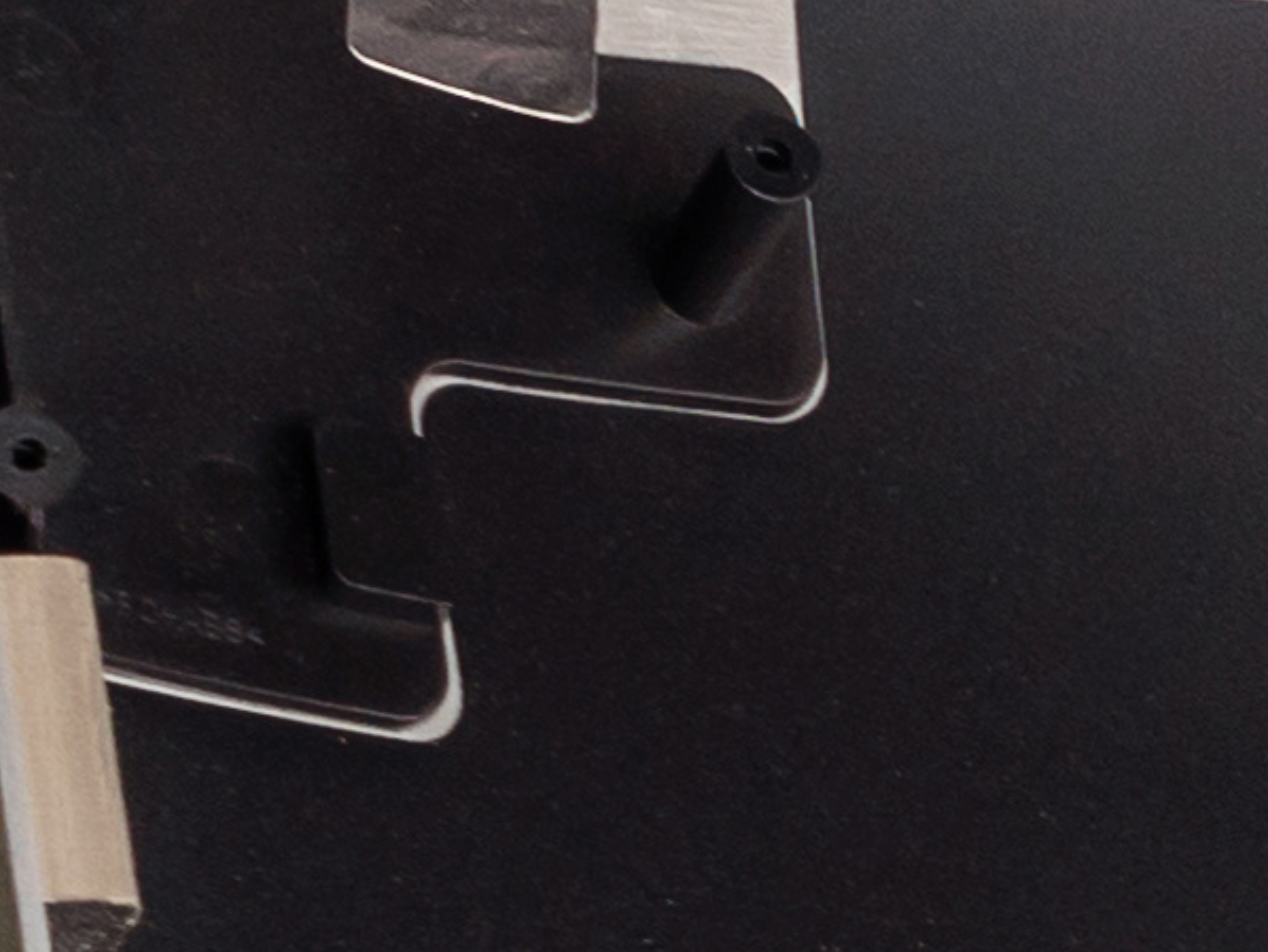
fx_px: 9491
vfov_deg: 5.6
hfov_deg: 7.1
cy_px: 1977
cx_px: 3207
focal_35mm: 259
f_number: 6.3
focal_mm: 17
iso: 400
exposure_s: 1/13
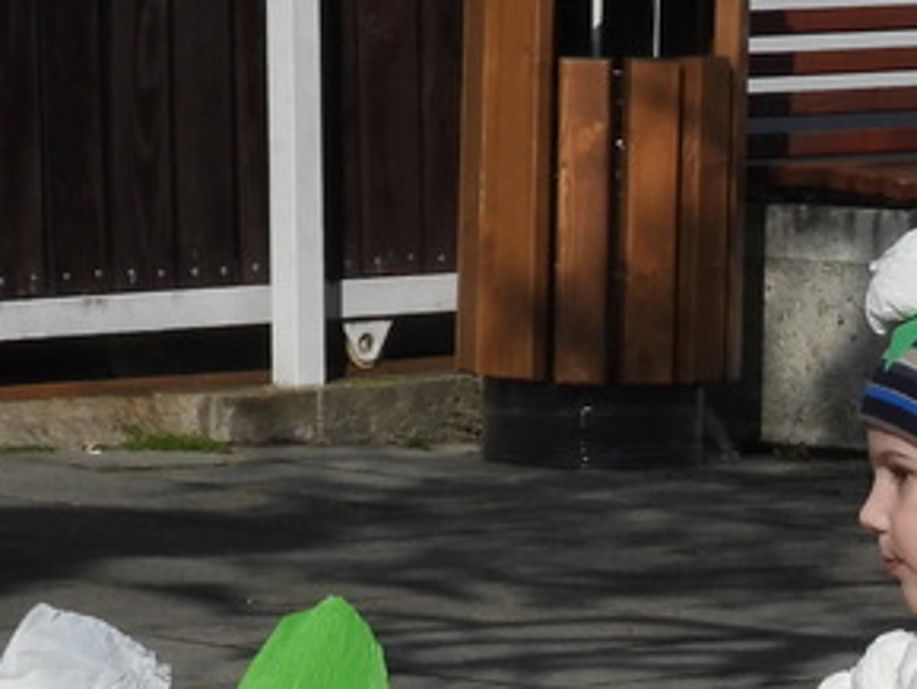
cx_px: 1428
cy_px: 933
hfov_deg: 4.1
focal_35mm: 477
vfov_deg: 3.1
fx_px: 12641
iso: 100
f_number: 4.5
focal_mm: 20.7
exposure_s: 1/2000
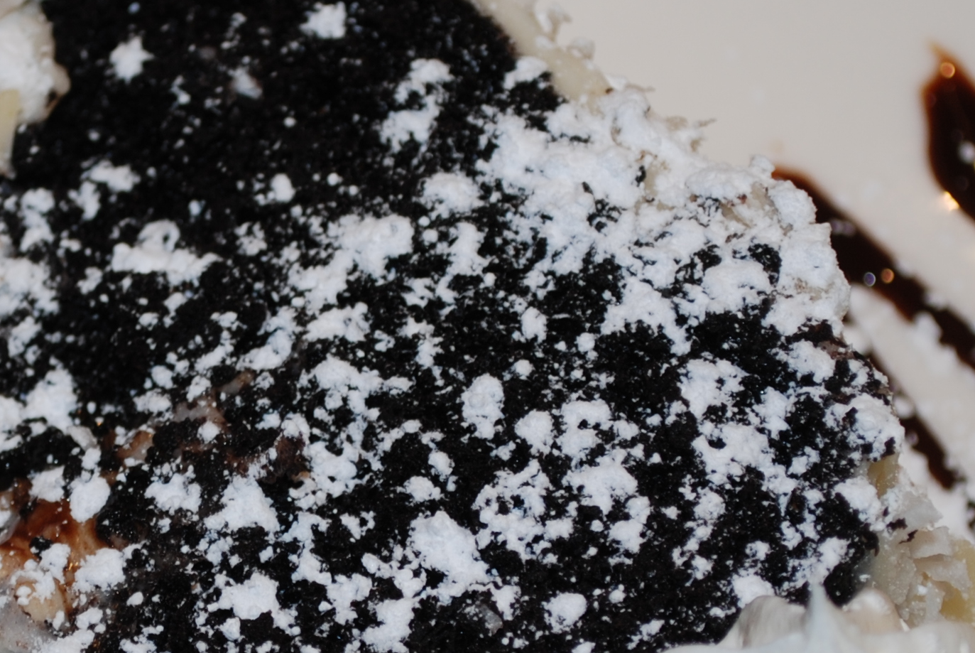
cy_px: 474
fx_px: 5163
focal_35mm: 190
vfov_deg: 7.2
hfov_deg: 10.8
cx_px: 278
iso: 100
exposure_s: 1/30
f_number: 5.3
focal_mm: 45
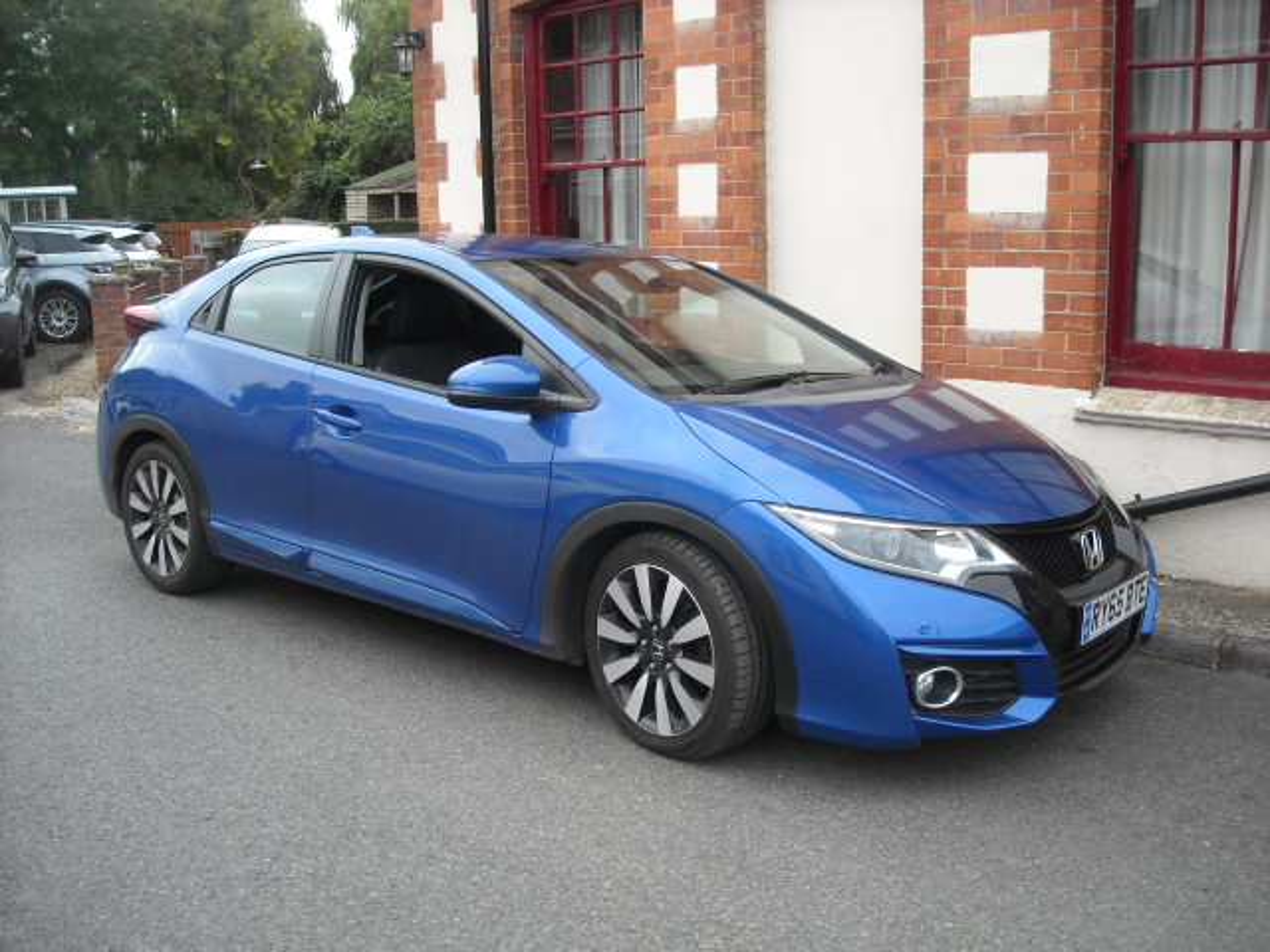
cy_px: 476
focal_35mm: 35
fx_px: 1284
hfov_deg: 52.6
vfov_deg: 40.7
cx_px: 635
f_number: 2.8
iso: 64
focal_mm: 5.7
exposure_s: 1/176
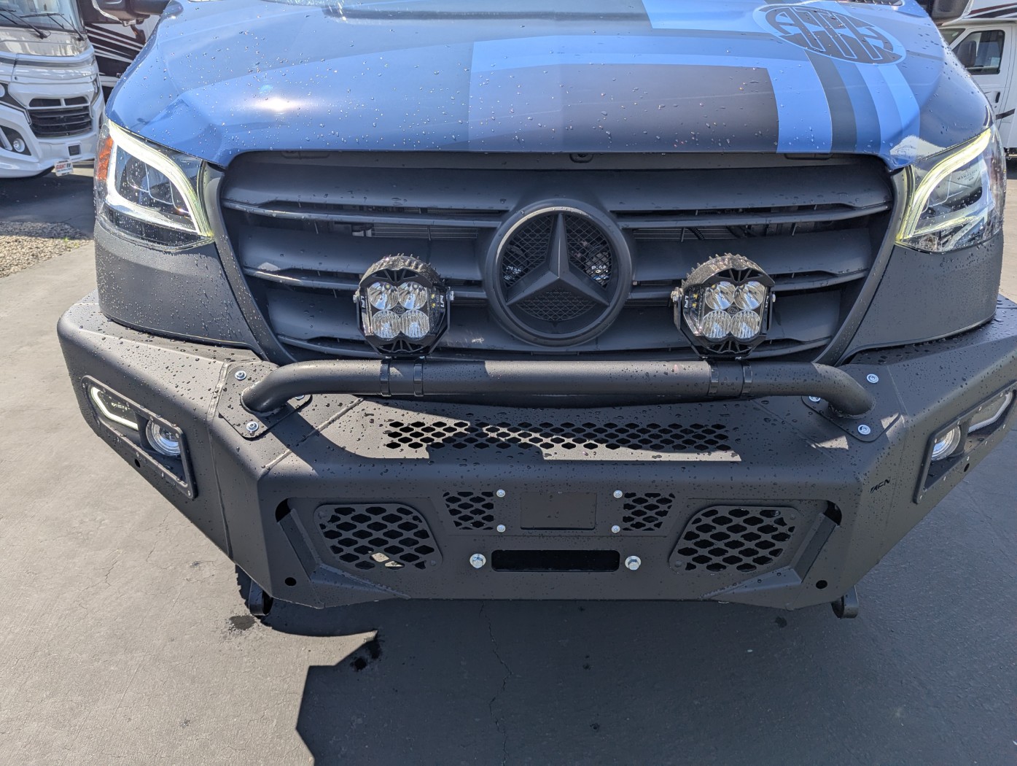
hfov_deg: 71.5
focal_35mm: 24
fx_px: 706
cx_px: 508
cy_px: 383
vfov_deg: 56.9
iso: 45
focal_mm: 6.81
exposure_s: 1/1490
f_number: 1.85
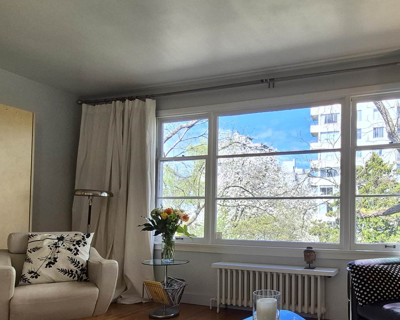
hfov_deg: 60.3
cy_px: 211
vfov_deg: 52.3
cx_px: 304
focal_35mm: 27
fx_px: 320
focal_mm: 1.74
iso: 80
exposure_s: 1/120
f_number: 2.2
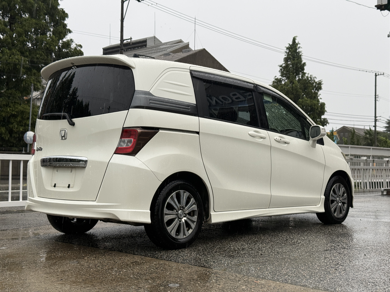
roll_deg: -0.8
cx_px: 195
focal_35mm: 48
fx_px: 541
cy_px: 146
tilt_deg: +2.0
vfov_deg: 30.3
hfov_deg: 39.7
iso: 64
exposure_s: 1/257
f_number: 1.78
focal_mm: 6.76
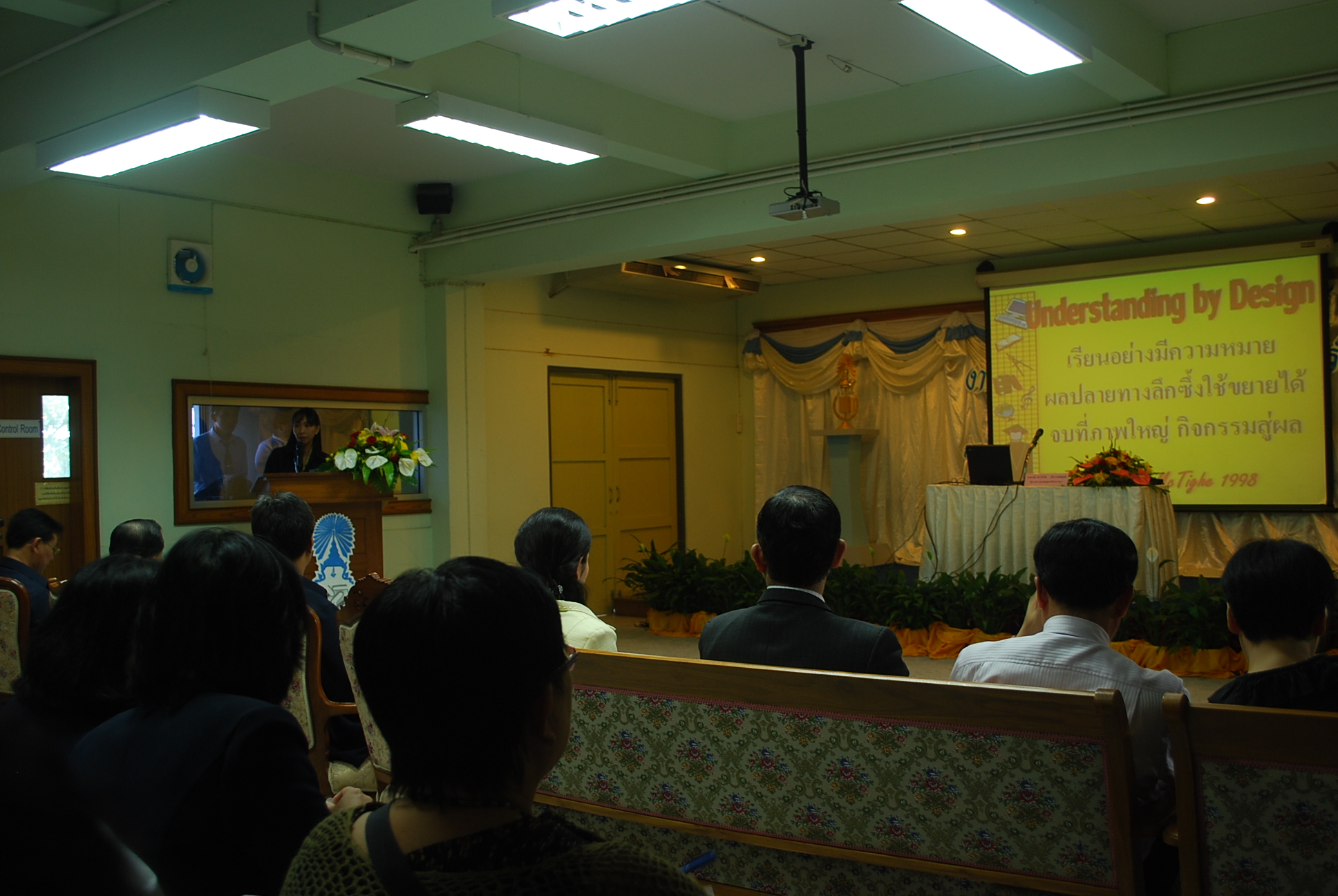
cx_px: 669
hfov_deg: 53.1
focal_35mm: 36
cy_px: 448
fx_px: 1340
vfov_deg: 37.0
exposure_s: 1/13
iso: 200
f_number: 4.5
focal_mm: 24
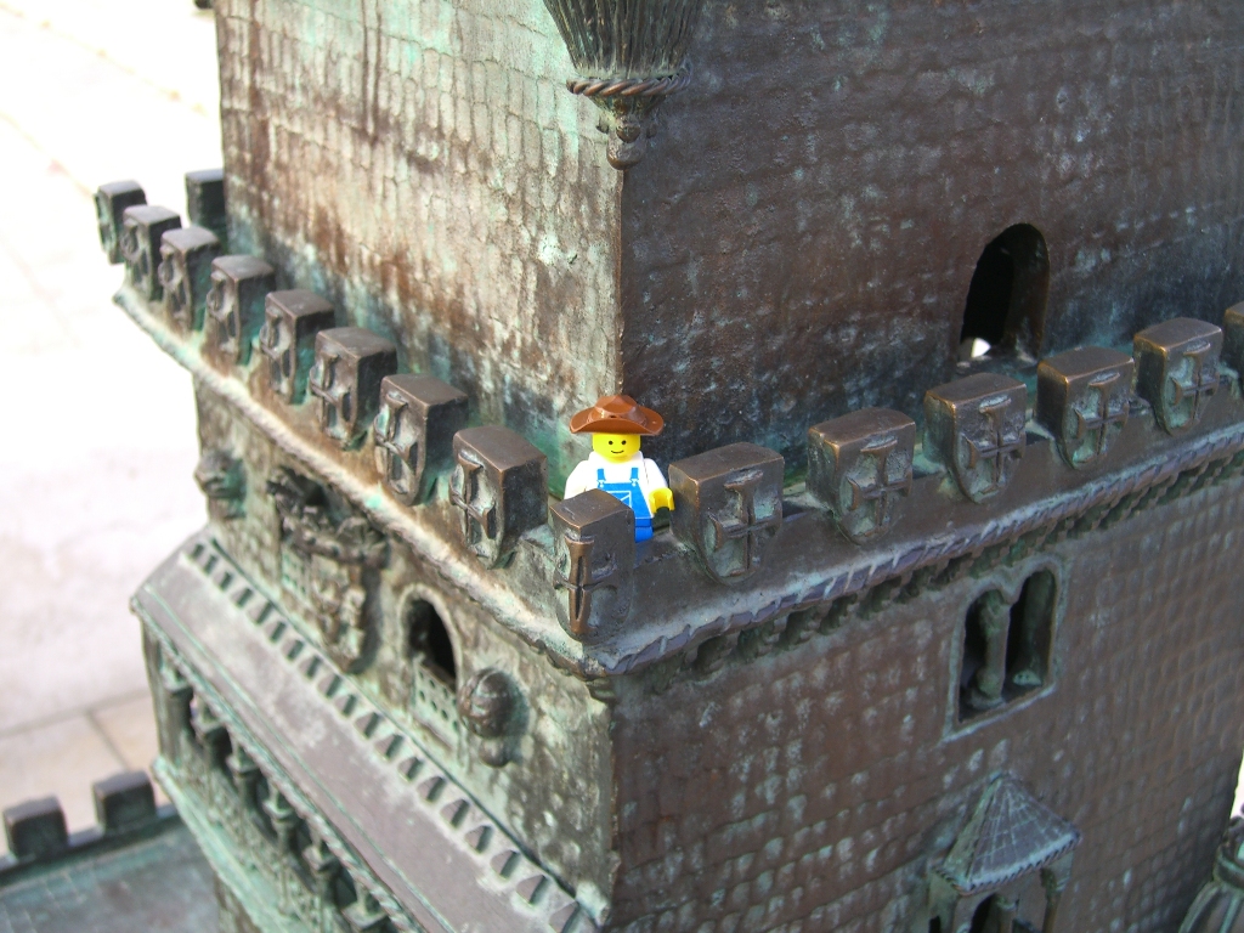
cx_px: 622
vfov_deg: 31.5
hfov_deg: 41.2
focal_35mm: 46
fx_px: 1653
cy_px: 466
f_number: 3.1
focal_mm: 9.5
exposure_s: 1/60
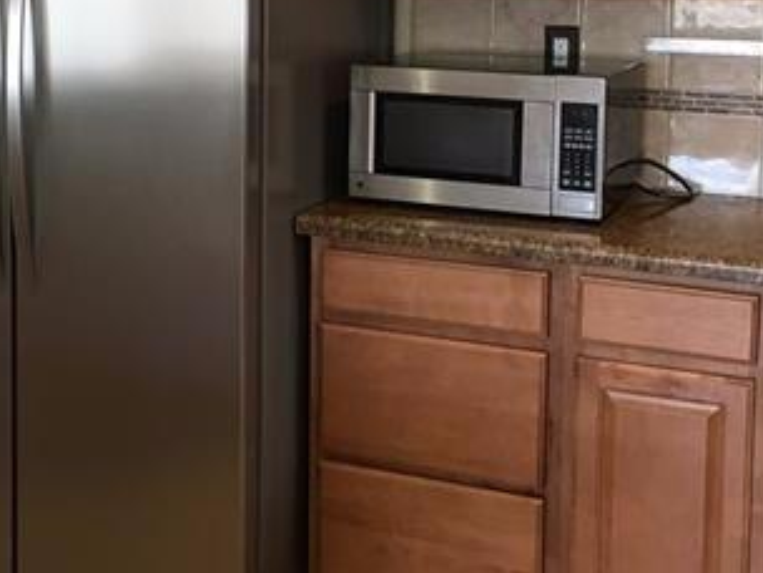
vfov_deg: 23.6
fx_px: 1345
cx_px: 309
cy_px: 96
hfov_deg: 31.6
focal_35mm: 61
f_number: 2.2
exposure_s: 1/30
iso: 64
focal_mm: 4.15
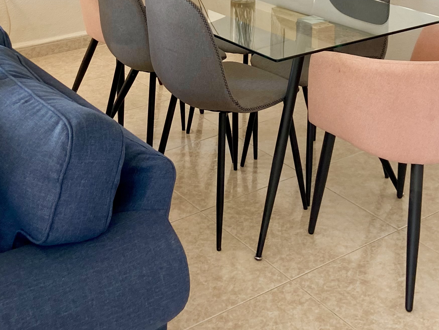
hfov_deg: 32.2
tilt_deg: -12.1
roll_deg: +1.9
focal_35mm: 60
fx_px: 761
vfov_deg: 22.8
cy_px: -46
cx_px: 217
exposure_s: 1/121
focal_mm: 4.25
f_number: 1.8
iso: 80
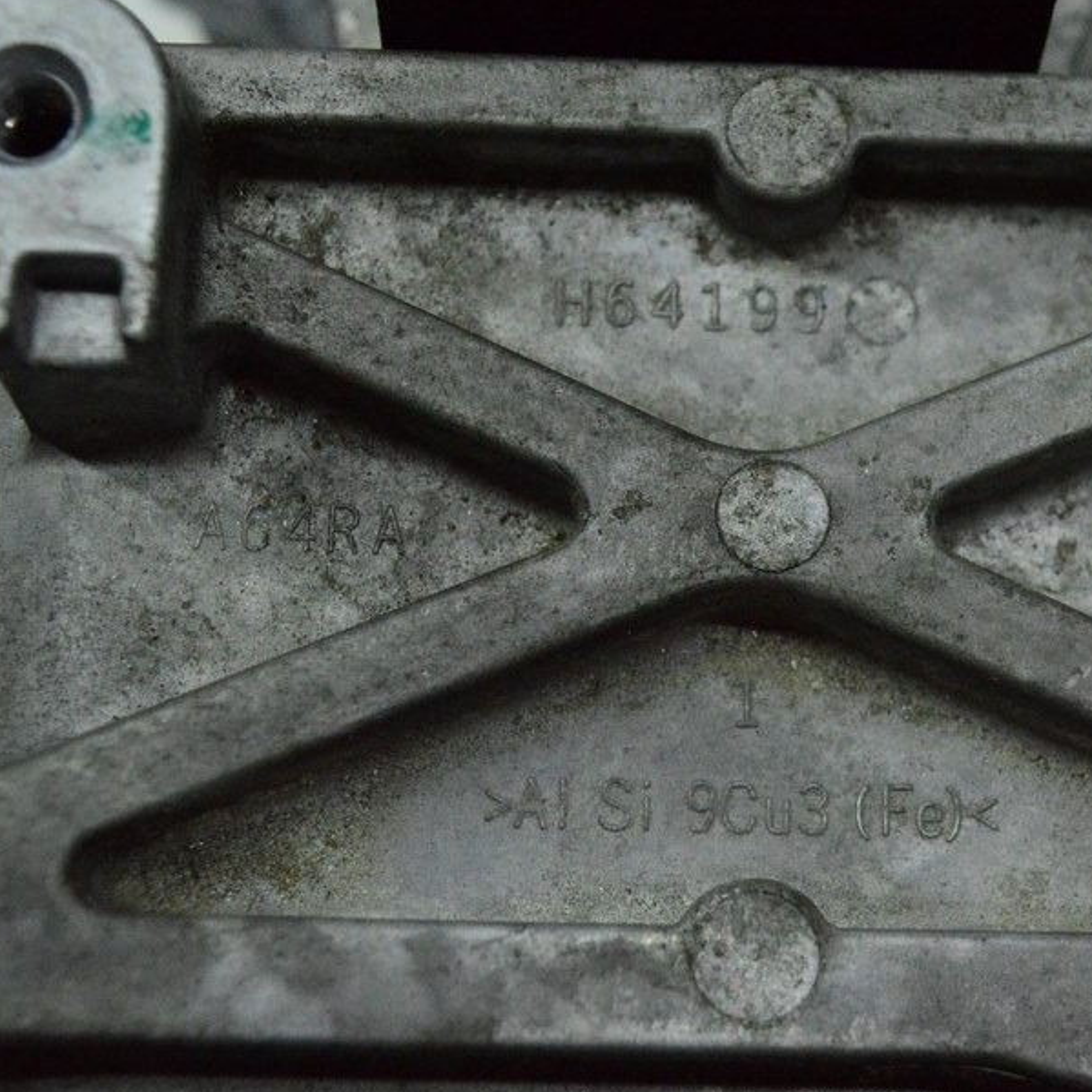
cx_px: 682
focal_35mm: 74
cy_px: 555
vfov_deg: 23.4
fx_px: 2641
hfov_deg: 23.3
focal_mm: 34
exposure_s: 1/640
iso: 6400
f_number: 6.3
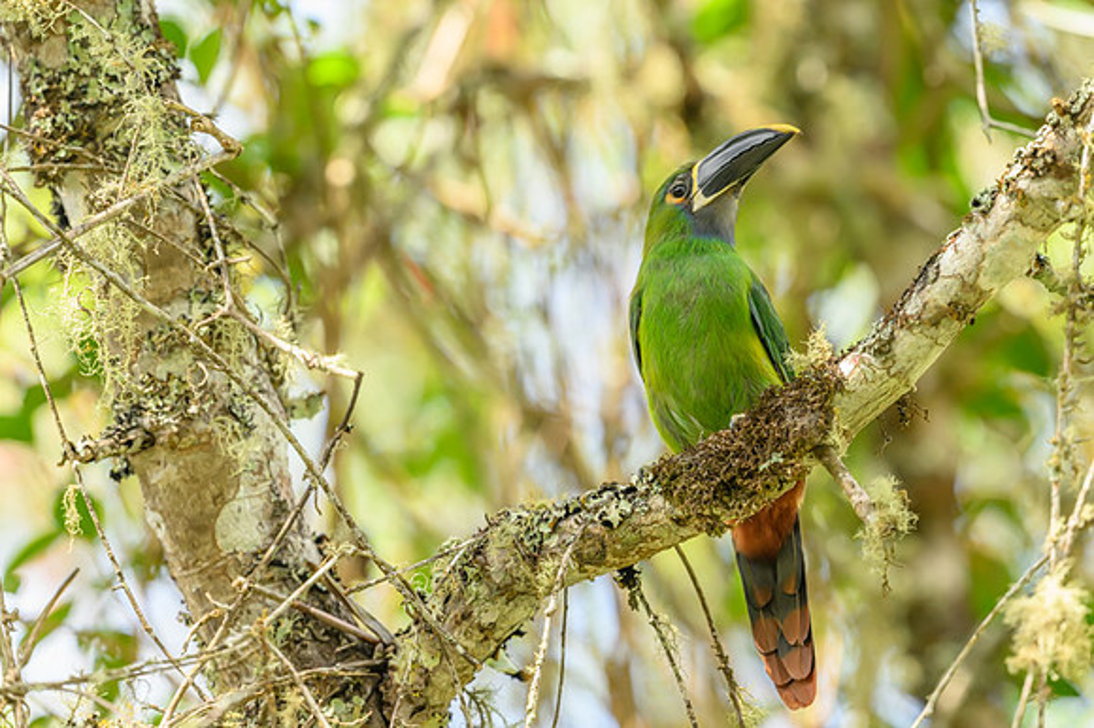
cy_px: 307
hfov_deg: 4.5
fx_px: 14047
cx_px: 633
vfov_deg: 3.0
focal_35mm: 463
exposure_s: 1/2000
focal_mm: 400
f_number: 4
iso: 1600
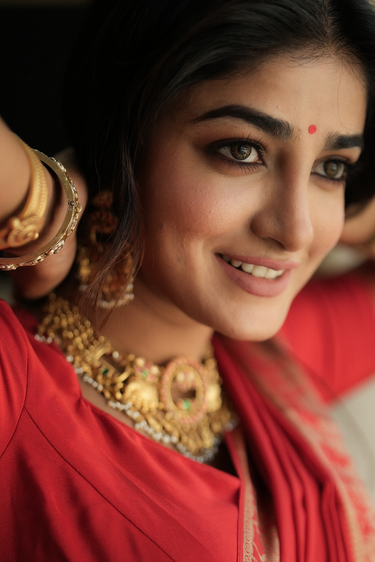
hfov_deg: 18.2
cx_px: 188
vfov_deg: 27.0
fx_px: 1172
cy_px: 281
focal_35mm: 75
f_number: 1.6
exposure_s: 1/1000
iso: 160
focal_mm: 50
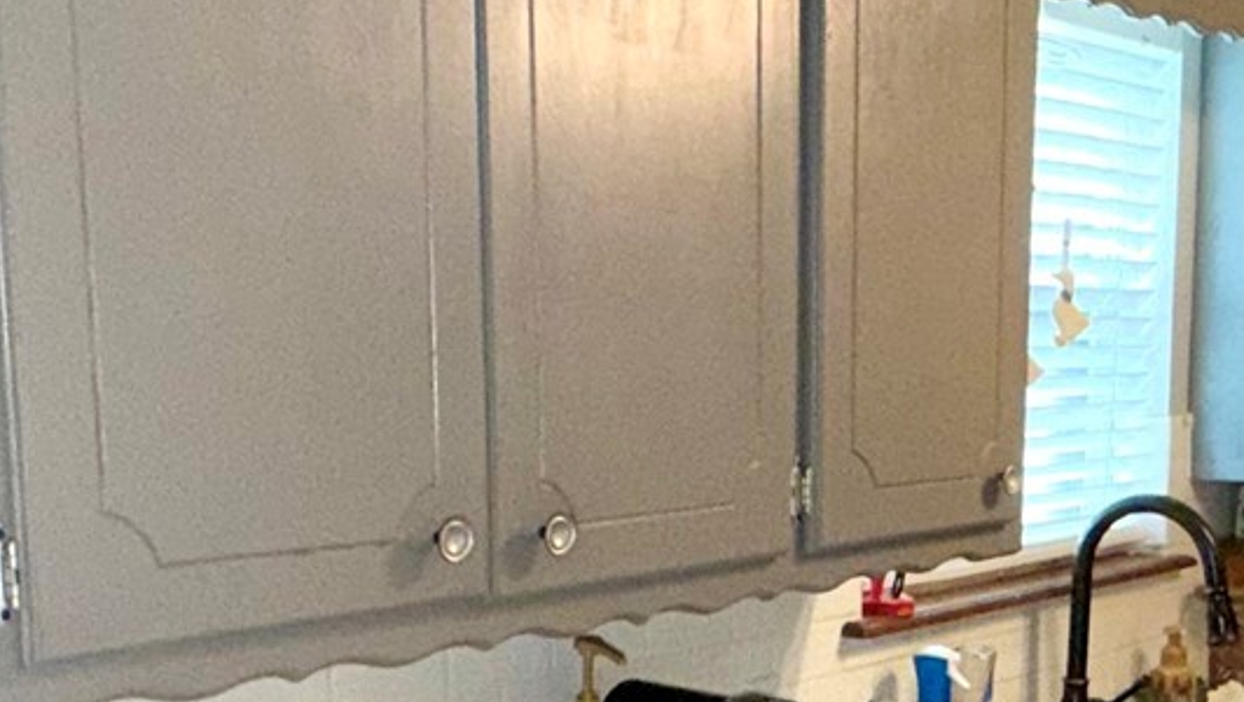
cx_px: 692
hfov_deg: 37.8
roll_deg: +0.0
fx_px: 1815
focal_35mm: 55
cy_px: 662
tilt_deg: -10.9
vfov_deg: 21.3
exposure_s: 1/60
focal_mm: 2.22
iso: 100
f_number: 2.2
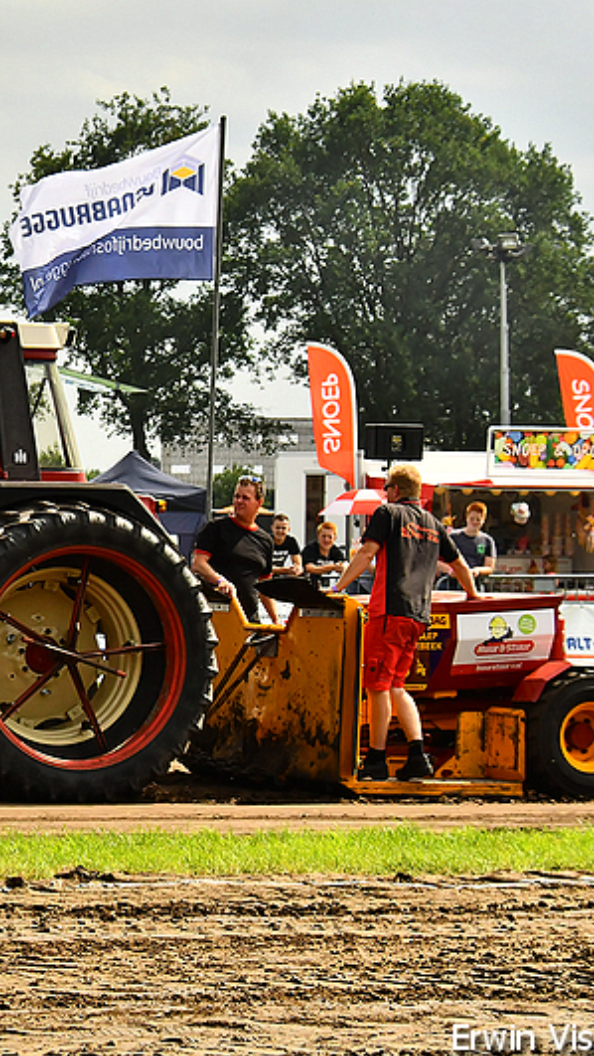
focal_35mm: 161
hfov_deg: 7.5
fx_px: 4505
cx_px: -143
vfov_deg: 13.4
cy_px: 528
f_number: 9
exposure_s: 1/2500
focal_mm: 68
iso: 500
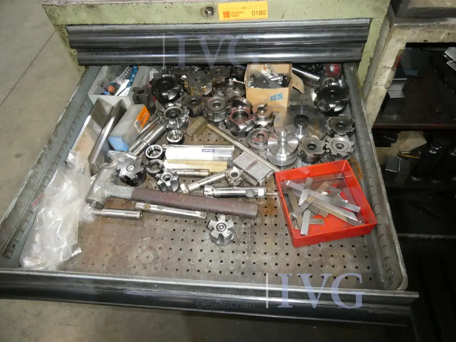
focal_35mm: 24
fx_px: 316
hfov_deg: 71.6
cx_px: 228
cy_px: 171
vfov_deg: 56.8
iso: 800
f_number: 3.3
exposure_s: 1/60
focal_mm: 4.3
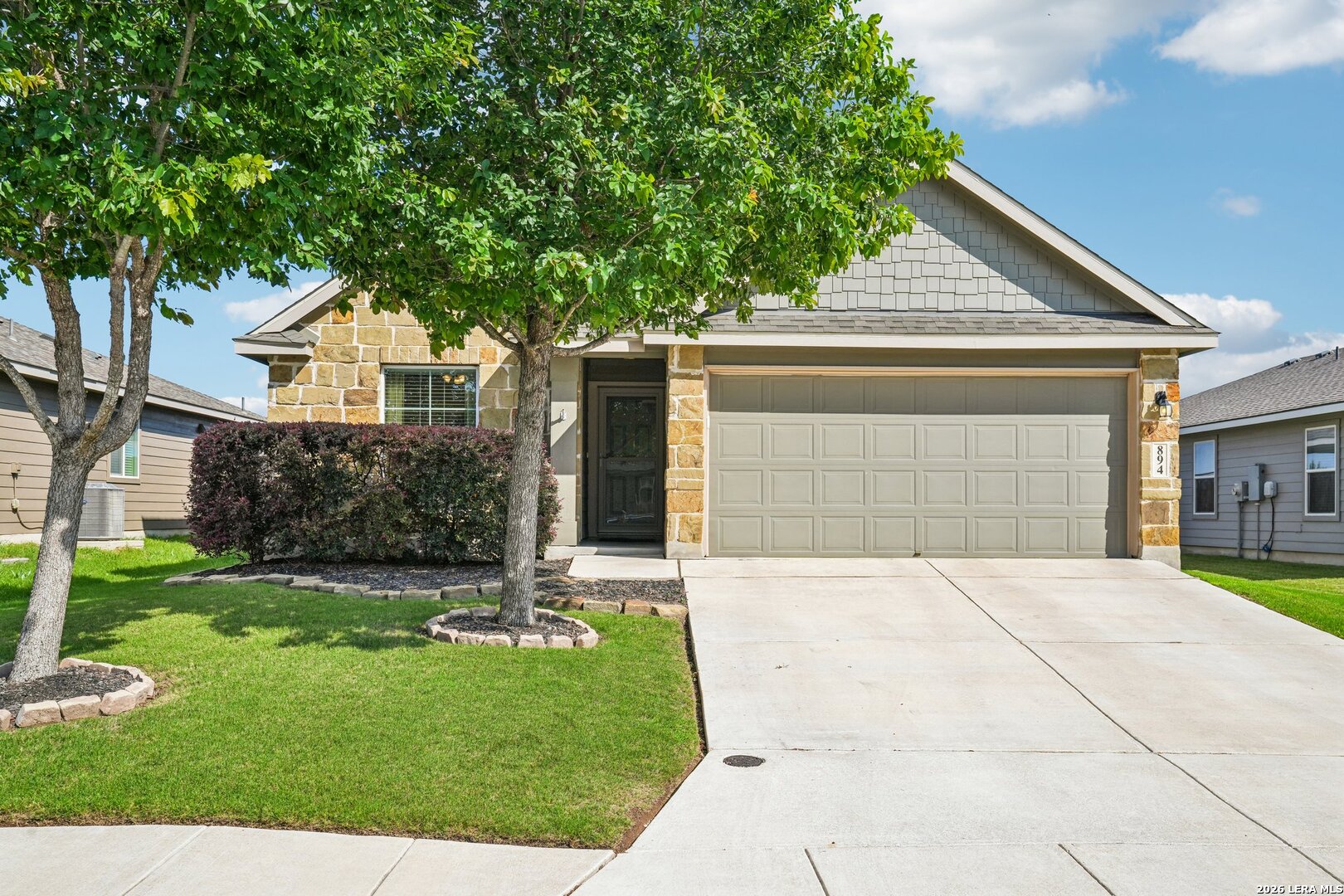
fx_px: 1195
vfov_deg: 41.1
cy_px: 448
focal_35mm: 32
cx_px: 672
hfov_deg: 58.7
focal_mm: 32
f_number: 8
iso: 200
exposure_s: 1/500
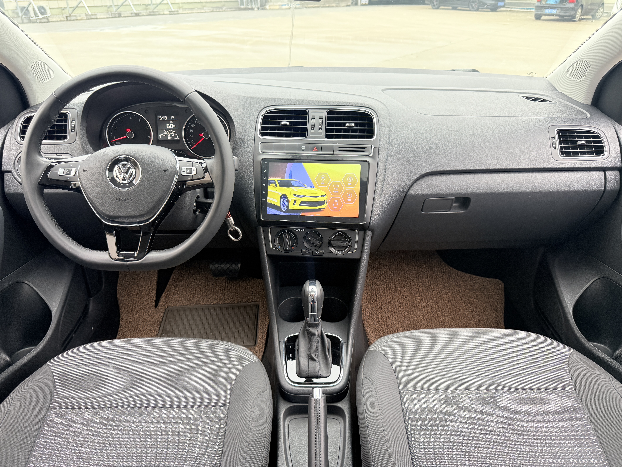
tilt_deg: -28.4
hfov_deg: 71.6
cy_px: 234
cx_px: 311
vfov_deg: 56.8
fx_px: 431
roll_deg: +1.3
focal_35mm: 24
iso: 200
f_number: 1.78
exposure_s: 1/116
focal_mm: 6.76
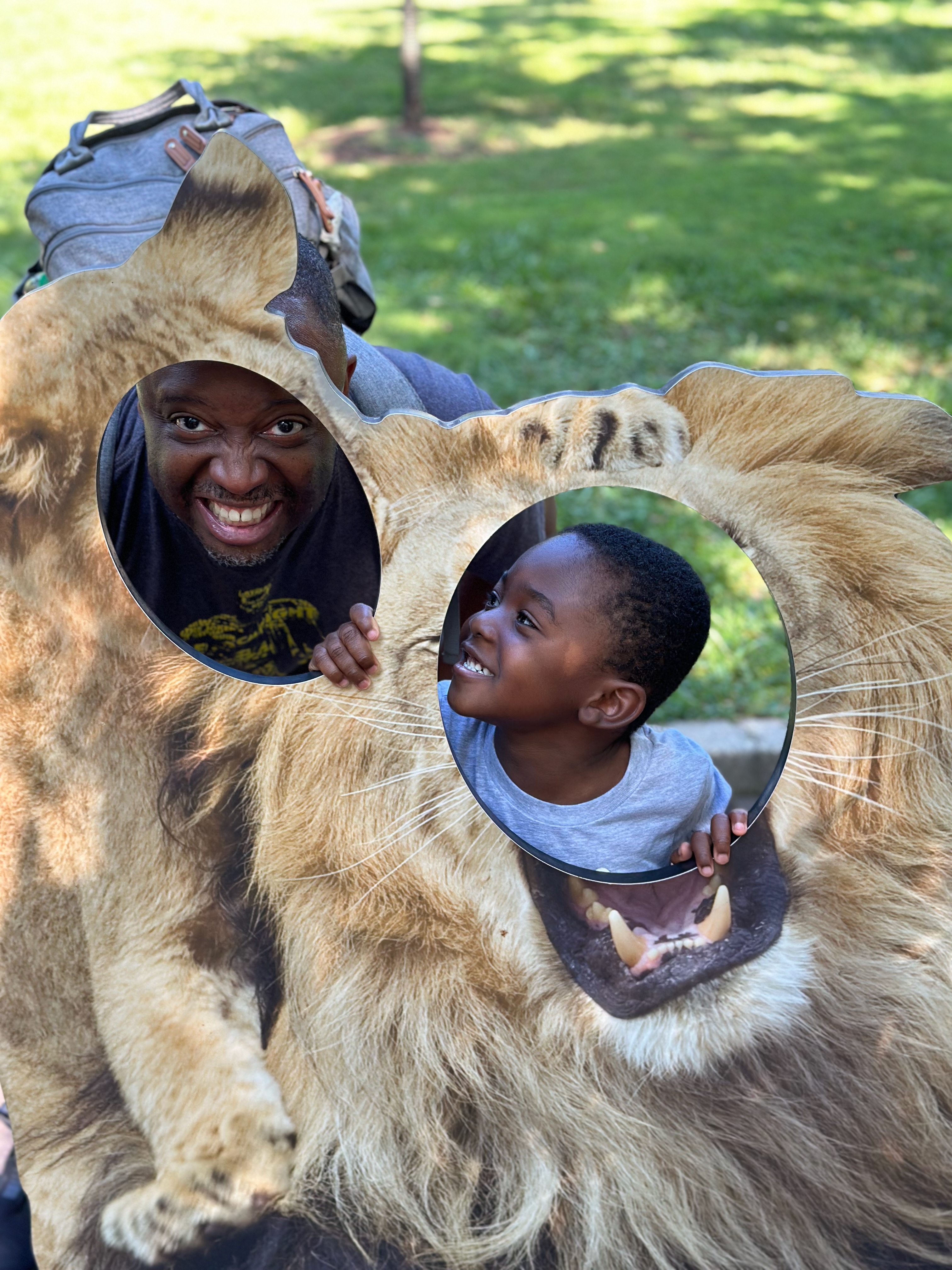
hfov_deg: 30.3
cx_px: 476
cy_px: 635
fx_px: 1760
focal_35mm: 48
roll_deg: +4.0
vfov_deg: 39.7
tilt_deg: -21.1
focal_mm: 6.86
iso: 100
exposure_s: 1/172
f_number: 1.78
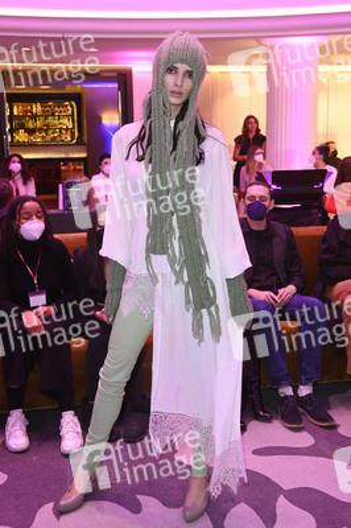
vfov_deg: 50.7
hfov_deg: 35.0
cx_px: 176
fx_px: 557
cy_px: 264
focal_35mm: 38
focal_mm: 38
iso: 2500
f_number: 5.6
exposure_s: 1/80
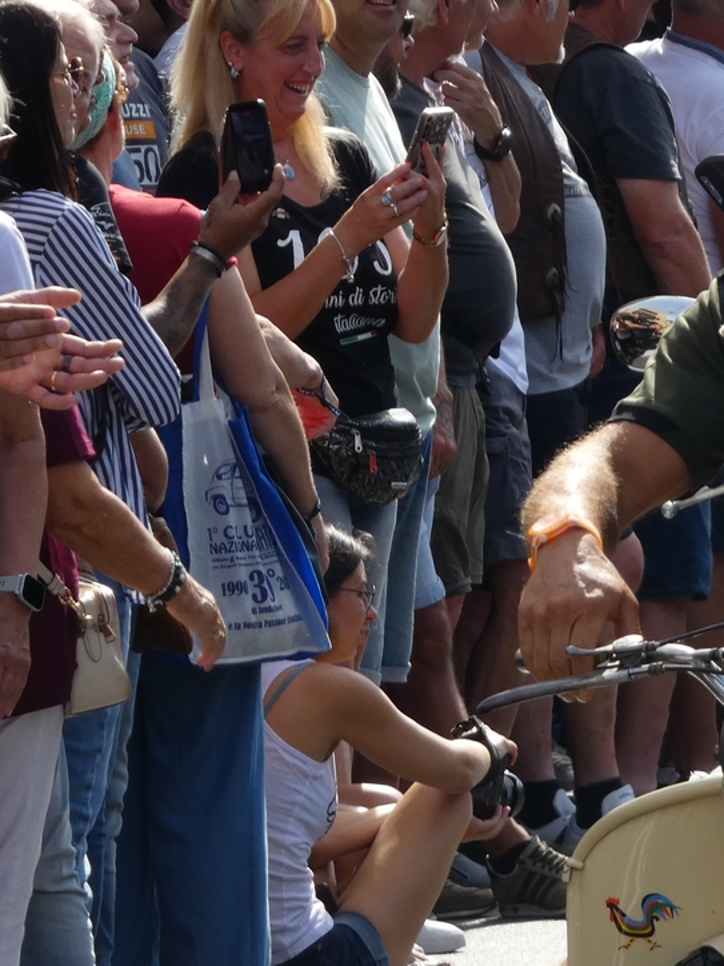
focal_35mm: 623
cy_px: 739
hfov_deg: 2.4
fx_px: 17374
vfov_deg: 3.2
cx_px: 676
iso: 80
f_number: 5.5
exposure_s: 1/200
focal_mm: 50.6
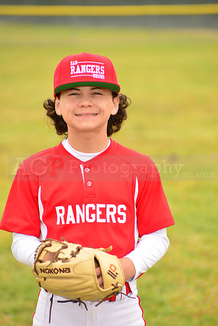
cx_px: 109
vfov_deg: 10.3
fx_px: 1815
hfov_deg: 6.9
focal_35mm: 200
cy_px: 163
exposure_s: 1/250
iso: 125
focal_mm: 200
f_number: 5.6
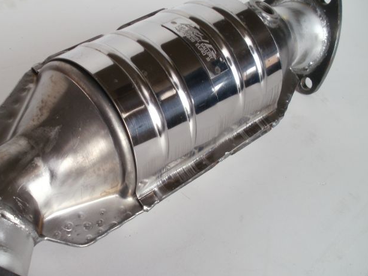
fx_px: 500
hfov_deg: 40.2
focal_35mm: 47
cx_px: 138
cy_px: 145
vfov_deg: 30.9
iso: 100
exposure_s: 1/30
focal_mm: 6.3
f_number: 3.5
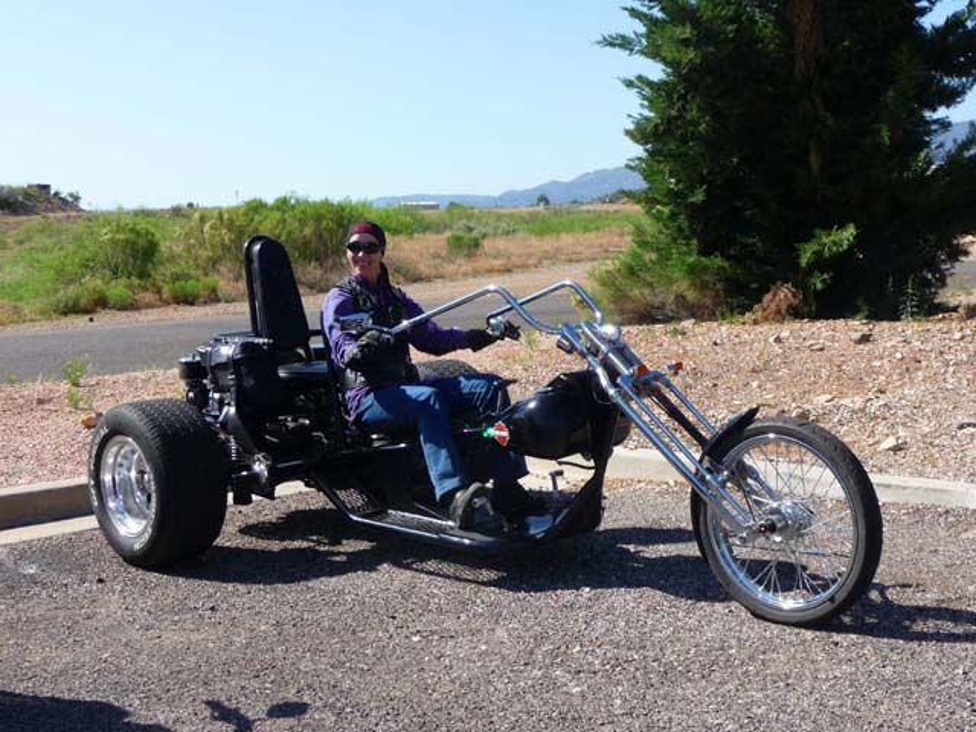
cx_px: 488
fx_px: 1410
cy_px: 366
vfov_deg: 29.1
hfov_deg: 38.2
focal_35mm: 50
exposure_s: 1/500
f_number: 4.2
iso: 100
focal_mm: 8.5
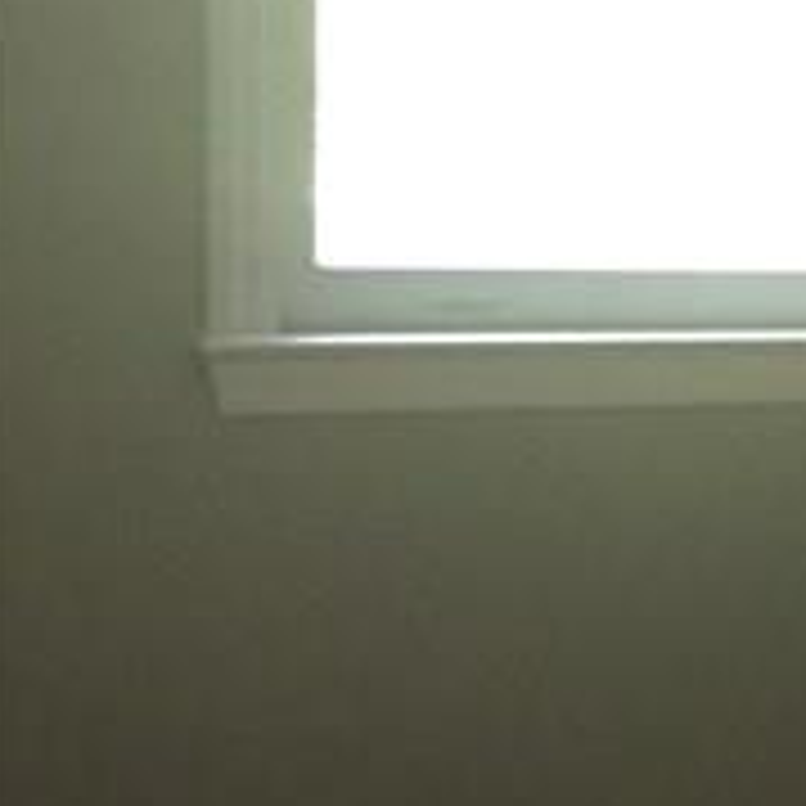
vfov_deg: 11.9
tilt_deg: -6.5
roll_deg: -4.9
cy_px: 545
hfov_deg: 9.7
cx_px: 2278
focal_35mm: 147
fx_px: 3872
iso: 125
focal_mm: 4.15
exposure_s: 1/30
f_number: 2.2
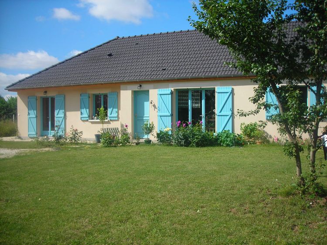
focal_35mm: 38
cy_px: 122
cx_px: 164
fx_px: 359
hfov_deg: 49.0
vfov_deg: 37.7
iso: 50
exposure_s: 1/176
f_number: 6.4
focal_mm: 6.3
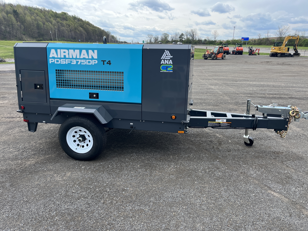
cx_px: 154
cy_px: 116
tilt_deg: -16.9
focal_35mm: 26
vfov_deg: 53.1
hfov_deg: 67.3
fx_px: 231
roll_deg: +0.6
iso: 50
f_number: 1.6
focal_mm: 5.1
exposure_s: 1/1266
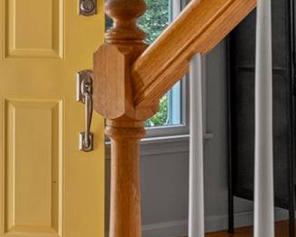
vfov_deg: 19.0
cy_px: 15
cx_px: -151
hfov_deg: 20.5
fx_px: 693
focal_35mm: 79
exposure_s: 1/25
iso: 320
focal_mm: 18
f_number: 7.1
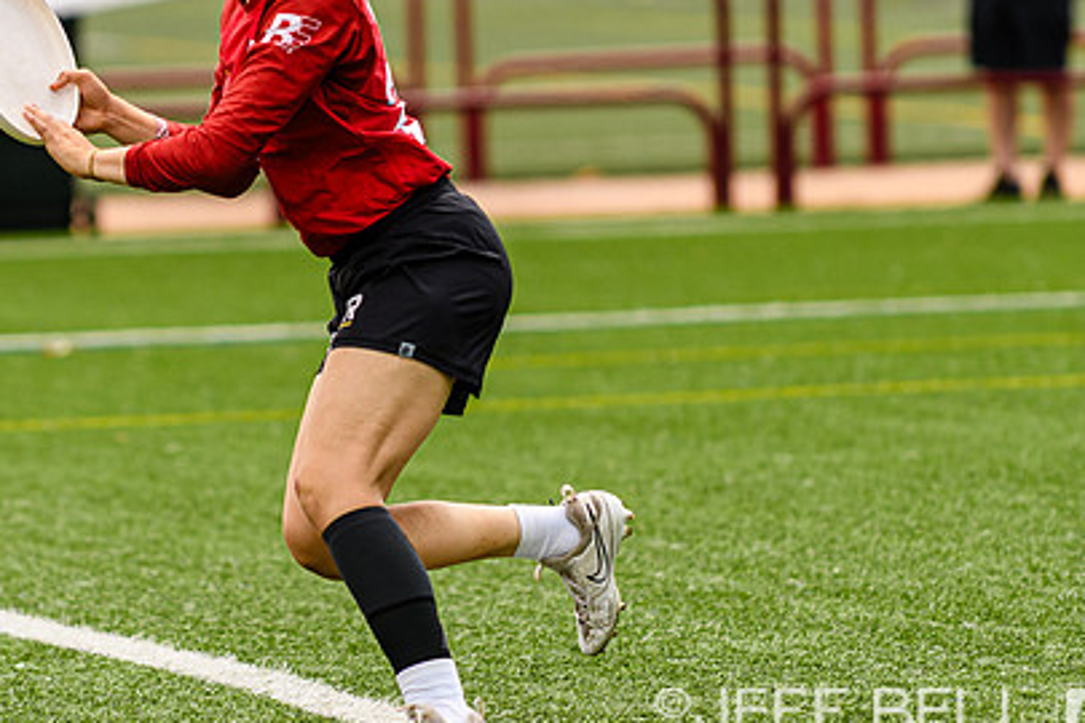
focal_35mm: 561
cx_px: 239
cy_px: 274
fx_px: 16907
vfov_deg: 2.5
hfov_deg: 3.7
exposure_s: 1/1250
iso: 125
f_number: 3.2
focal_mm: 200
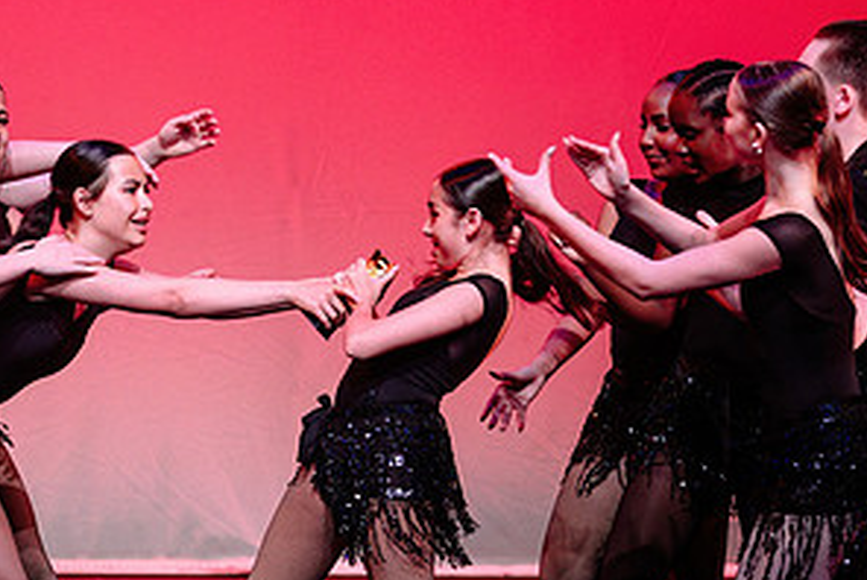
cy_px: 418
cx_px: 161
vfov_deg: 4.0
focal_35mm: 342
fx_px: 8244
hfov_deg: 6.0
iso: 1250
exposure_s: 1/640
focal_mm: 135
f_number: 2.8
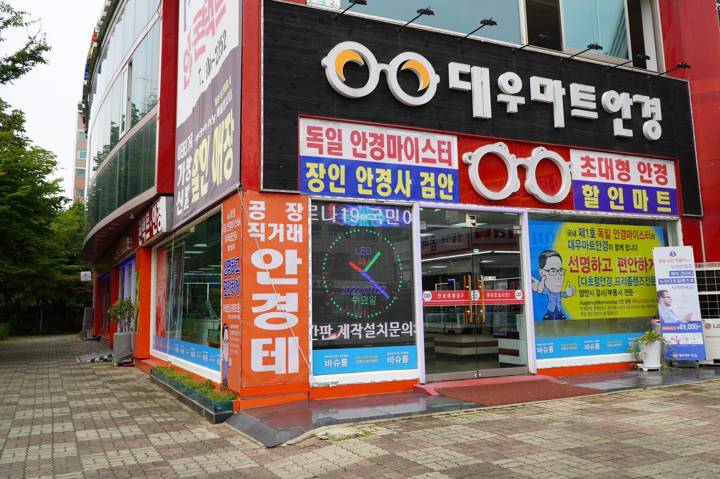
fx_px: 619
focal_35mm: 31
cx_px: 375
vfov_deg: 42.2
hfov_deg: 60.3
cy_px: 205
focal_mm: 18
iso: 100
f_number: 8
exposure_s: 1/125
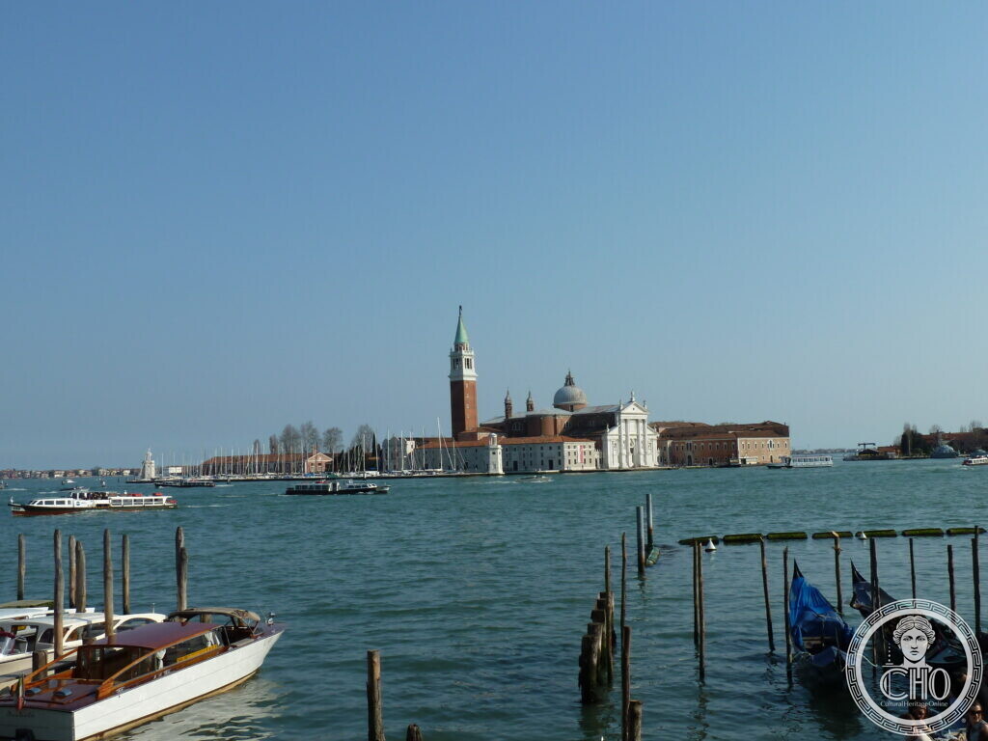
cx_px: 494
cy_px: 370
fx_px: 1142
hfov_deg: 46.8
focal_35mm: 40
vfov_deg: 36.0
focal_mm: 6.5
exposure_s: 1/400
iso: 80
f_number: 5.6
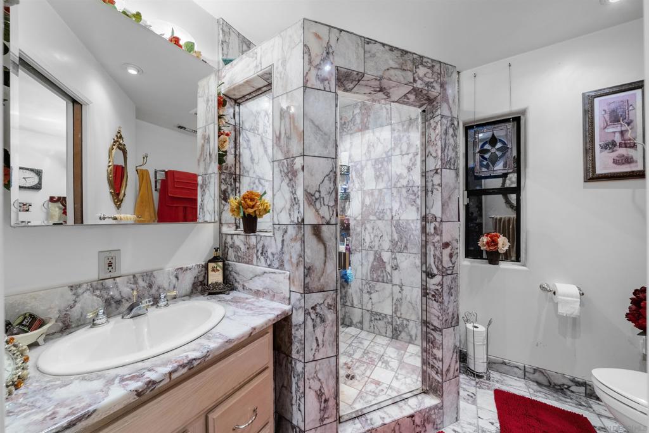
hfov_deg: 112.6
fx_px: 216
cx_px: 324
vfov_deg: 90.1
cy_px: 216
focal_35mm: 12
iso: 320
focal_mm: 12
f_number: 6.3
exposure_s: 1/10
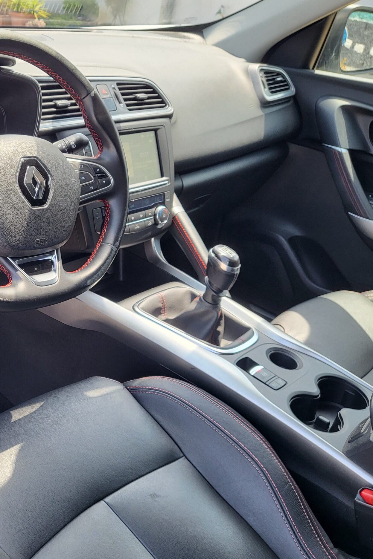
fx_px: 575
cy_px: 284
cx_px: 19
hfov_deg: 33.5
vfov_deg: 51.9
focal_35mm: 37
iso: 50
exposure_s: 1/331
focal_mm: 4.25
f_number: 1.8
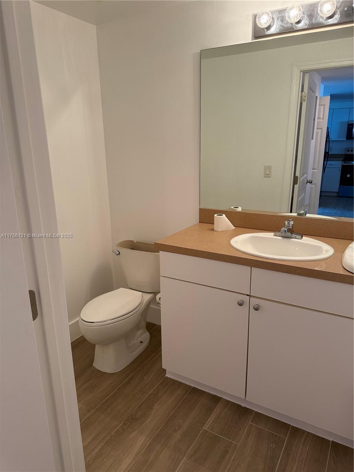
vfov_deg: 71.6
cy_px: 236
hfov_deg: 56.8
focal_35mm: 24
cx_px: 177
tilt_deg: -15.4
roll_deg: -0.3
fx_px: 327
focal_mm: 6.76
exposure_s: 1/120
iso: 200
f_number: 1.78
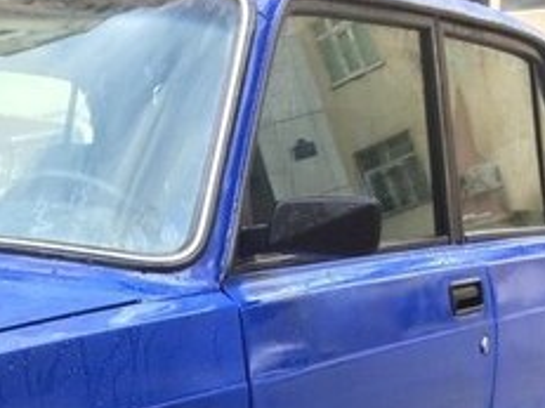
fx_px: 1306
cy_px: 546
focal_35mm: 83
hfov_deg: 22.8
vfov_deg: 16.7
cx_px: 17
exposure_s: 1/50
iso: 50
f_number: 2.2
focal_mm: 4.15
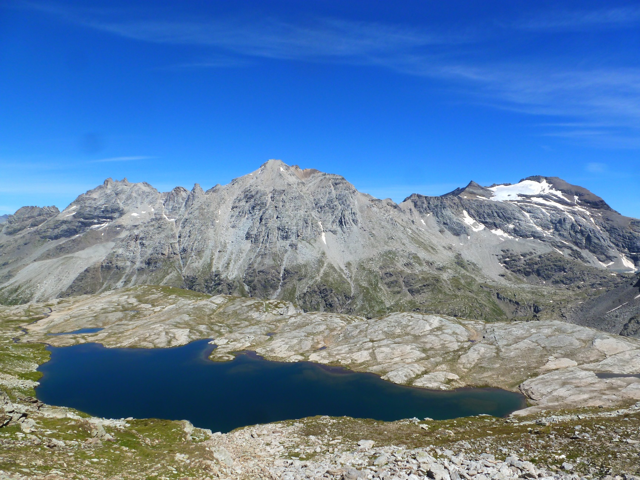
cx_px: 320
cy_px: 240
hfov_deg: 71.6
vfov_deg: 56.8
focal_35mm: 24
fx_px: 444
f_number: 5
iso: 100
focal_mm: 4.3
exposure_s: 1/500
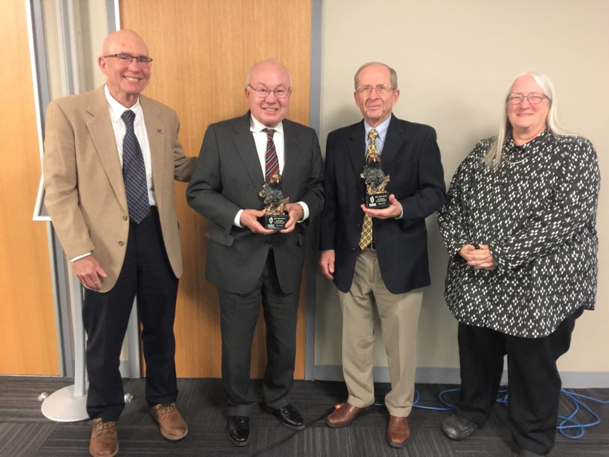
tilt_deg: -12.7
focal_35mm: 29
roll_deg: -1.3
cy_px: 228
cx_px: 304
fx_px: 510
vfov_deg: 48.2
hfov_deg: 61.7
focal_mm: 4.15
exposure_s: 1/4
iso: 100
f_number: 2.2
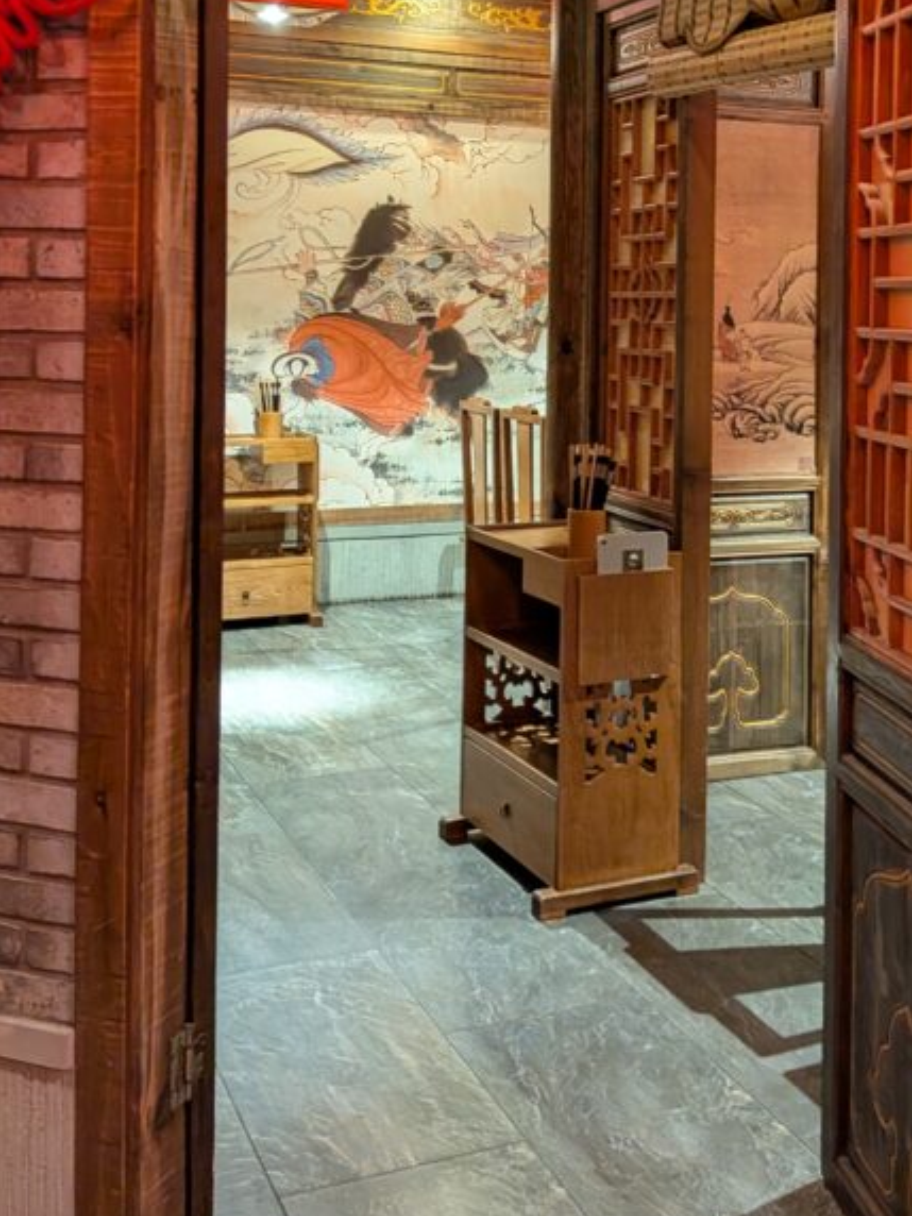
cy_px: 287
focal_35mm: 43
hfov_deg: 33.4
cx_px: 574
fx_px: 1511
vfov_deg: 42.4
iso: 1033
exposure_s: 1/100
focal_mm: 4.53
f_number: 1.7
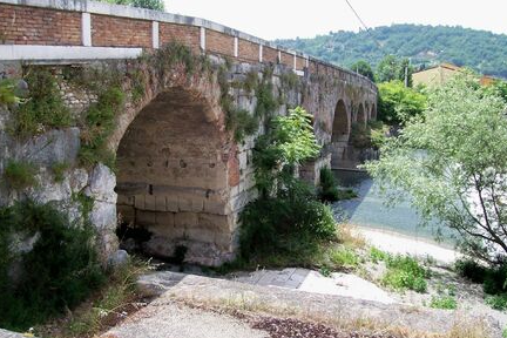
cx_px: 254
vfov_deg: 36.9
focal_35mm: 36
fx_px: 507
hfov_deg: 53.1
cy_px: 174
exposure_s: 1/180
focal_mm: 5.6
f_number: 5.6
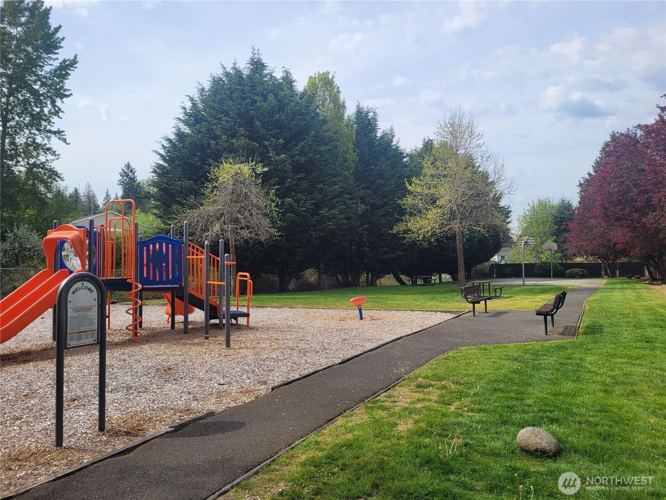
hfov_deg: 67.3
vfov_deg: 53.1
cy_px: 250
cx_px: 333
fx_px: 500
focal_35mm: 26
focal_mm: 5.4
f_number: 1.8
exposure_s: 1/1951
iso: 40
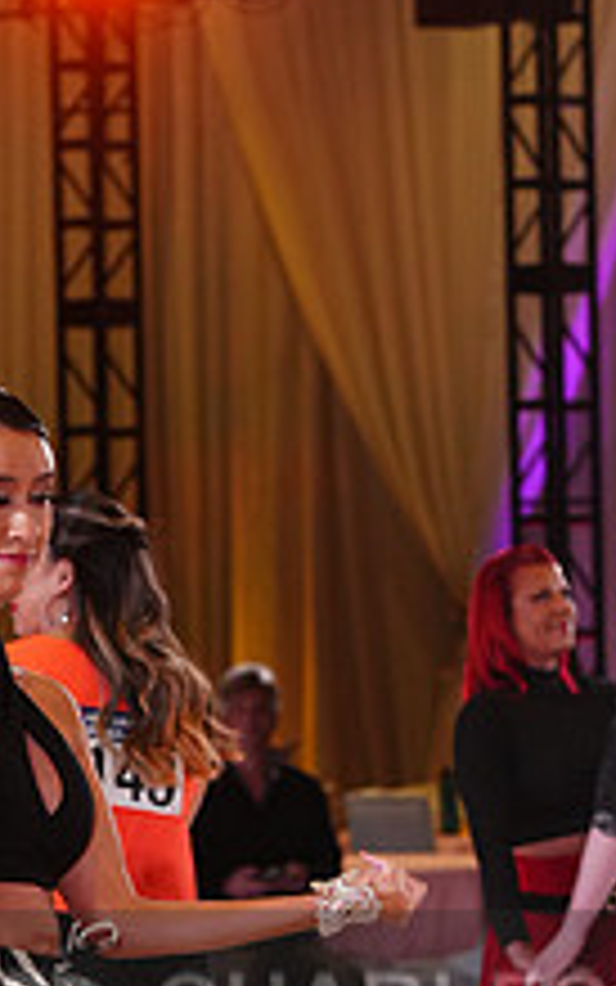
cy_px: 1063
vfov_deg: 9.6
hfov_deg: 6.1
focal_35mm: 216
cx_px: 434
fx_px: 5798
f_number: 4
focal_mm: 80
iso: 1250
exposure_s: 1/400
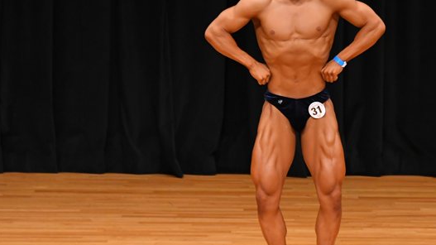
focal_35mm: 439
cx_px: 278
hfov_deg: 4.9
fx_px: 5073
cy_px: 120
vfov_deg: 2.8
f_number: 5.6
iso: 3200
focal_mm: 190
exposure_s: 1/400
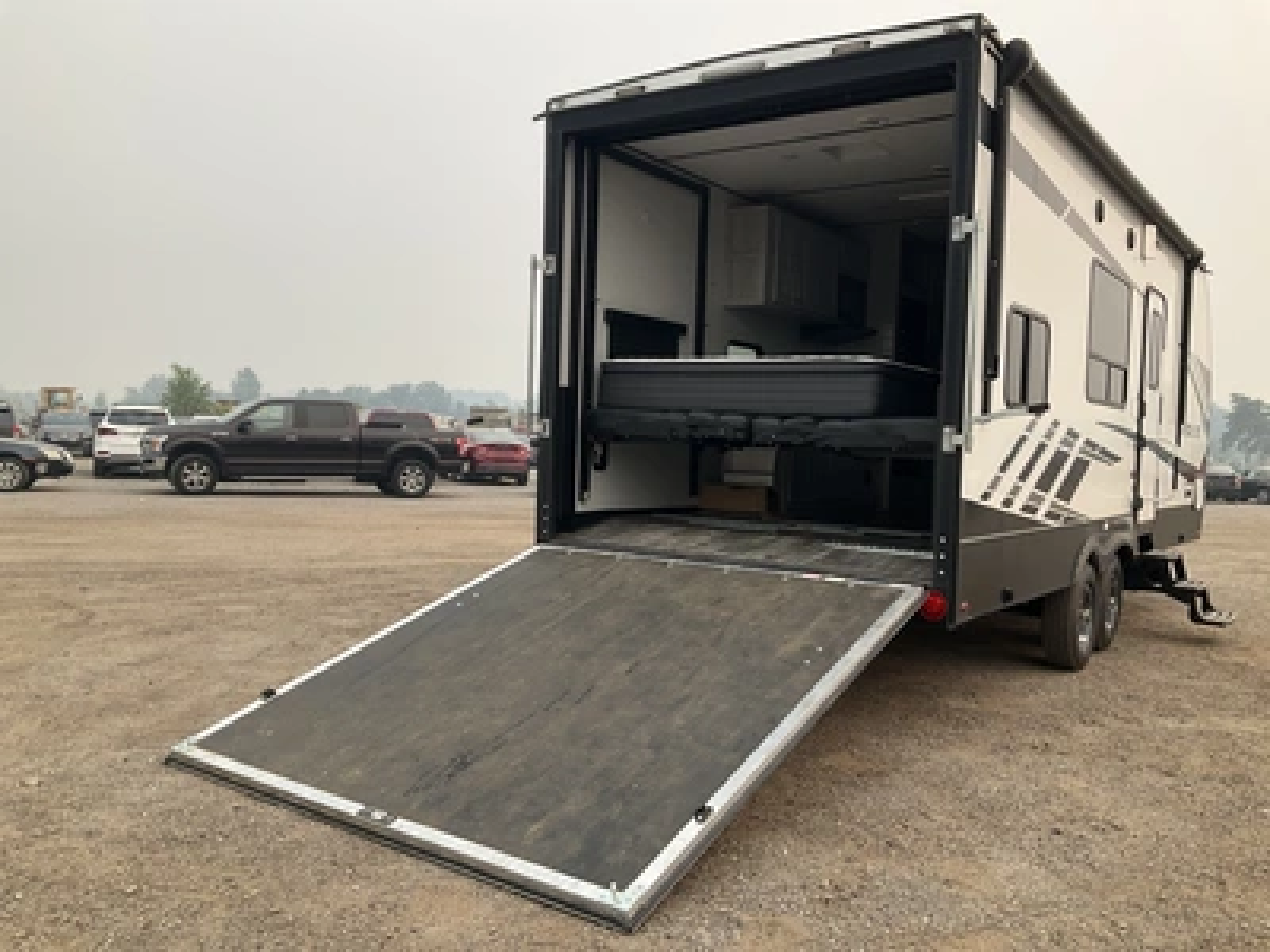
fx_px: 1064
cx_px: 635
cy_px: 476
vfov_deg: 48.2
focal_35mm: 29
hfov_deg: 61.7
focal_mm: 3
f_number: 1.8
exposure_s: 1/599
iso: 25
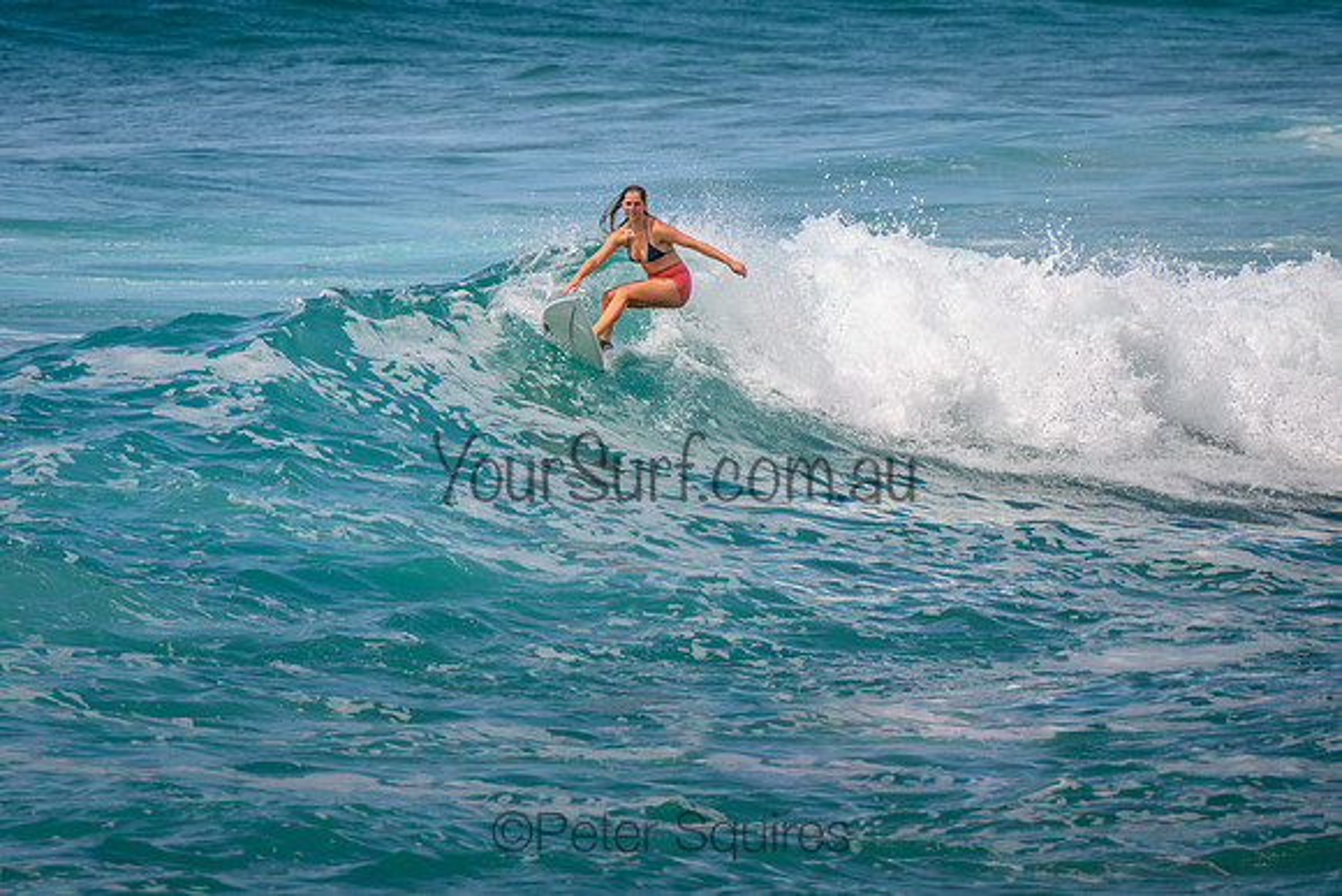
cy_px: 459
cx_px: 453
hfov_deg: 3.8
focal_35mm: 549
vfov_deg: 2.5
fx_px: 20482
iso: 220
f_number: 5.6
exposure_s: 1/2000
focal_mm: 400
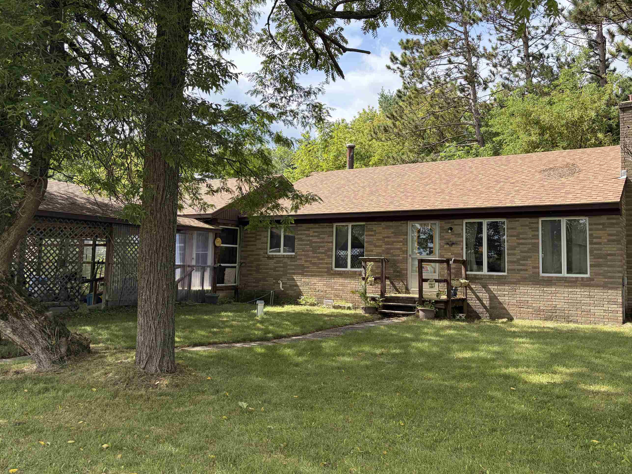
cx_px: 346
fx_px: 566
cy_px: 211
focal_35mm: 31
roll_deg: -0.7
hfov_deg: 58.3
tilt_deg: +6.6
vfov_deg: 45.4
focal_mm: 5.96
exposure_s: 1/1848
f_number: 1.6
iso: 64
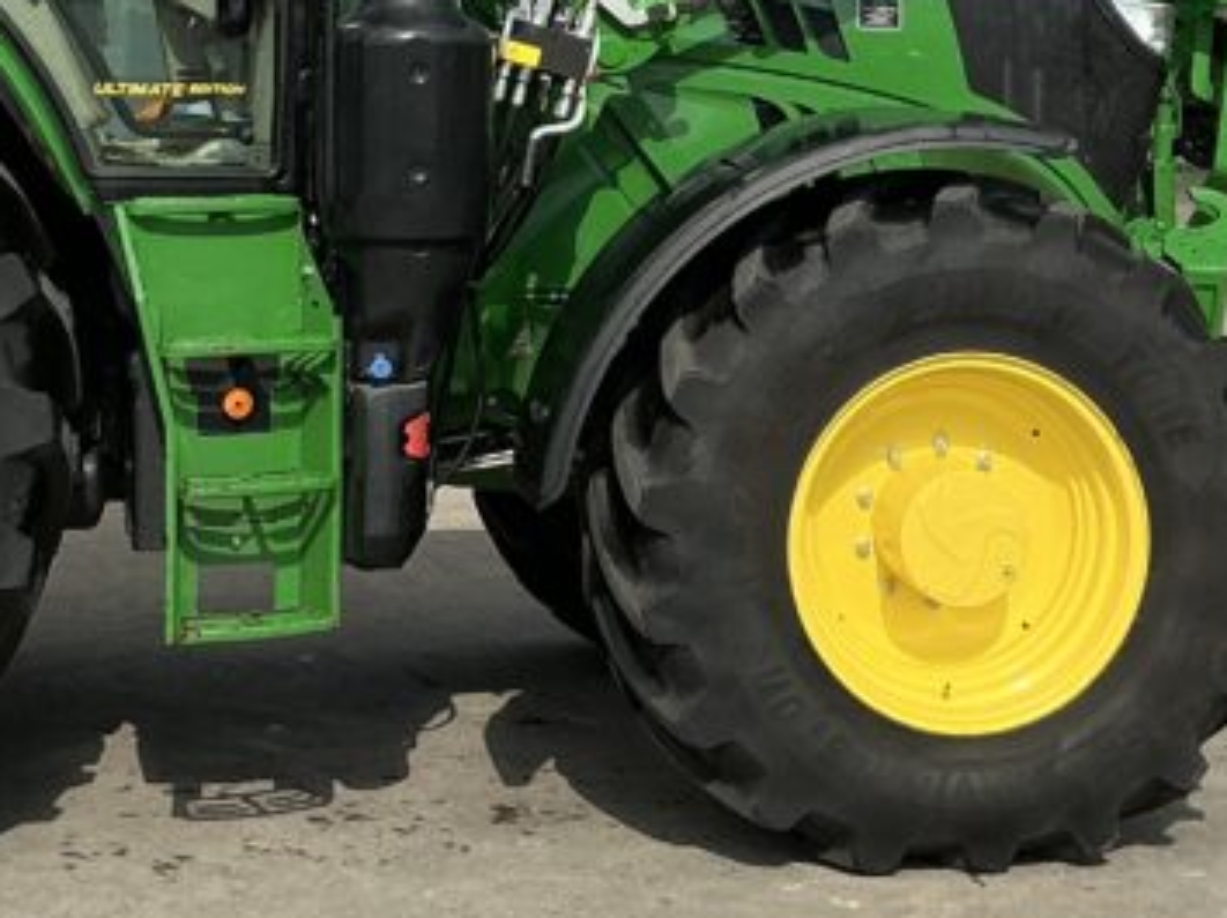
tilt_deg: +3.2
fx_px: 2869
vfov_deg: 17.6
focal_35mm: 81
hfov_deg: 24.1
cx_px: 541
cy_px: -83
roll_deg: -1.7
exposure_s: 1/2141
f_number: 1.8
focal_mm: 3
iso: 25
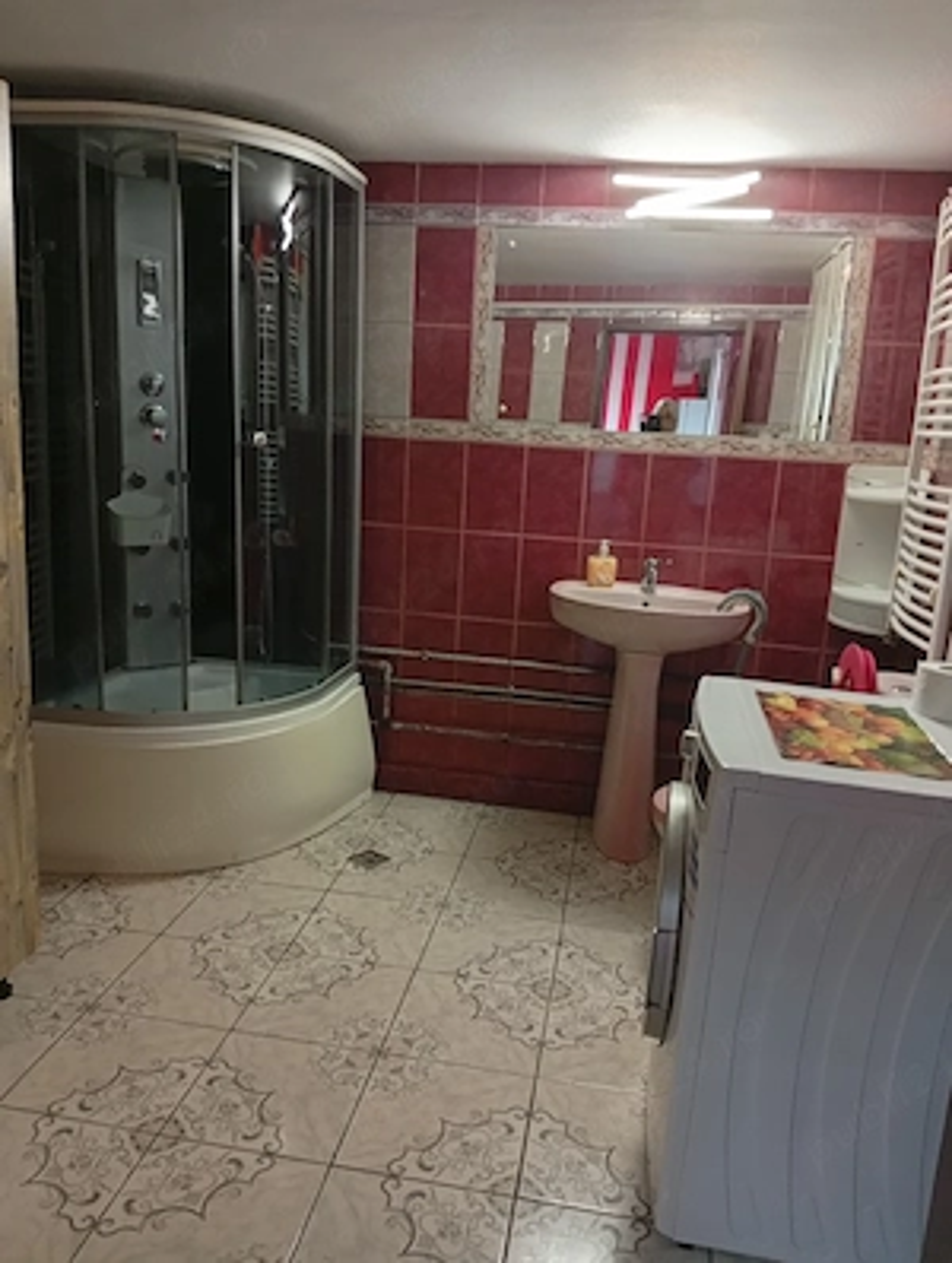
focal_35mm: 27
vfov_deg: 65.2
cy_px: 632
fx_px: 987
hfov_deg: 51.5
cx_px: 476
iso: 700
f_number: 1.8
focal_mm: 3.98
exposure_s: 1/33.4
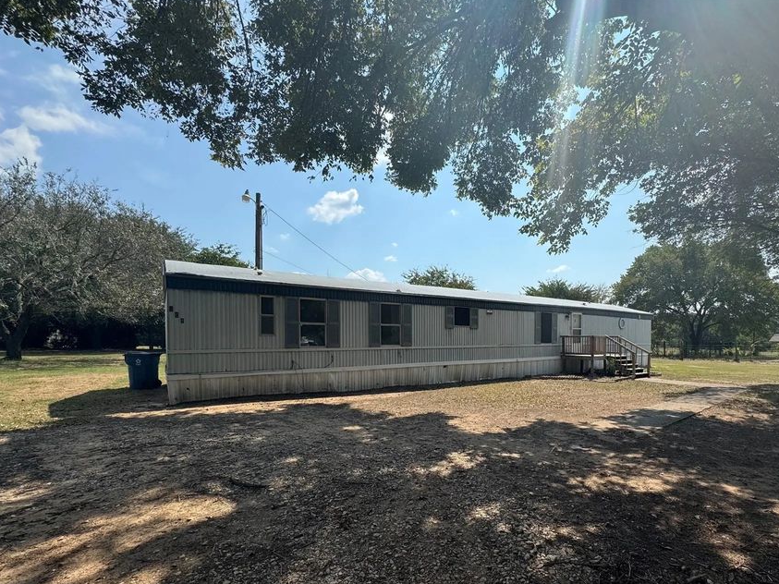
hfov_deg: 90.5
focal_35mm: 17
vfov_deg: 73.9
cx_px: 443
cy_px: 350
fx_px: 383
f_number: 2.2
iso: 50
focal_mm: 2.22
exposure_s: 1/2770
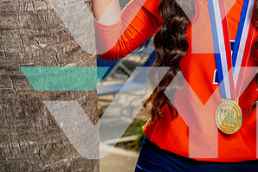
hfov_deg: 18.4
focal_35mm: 109
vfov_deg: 12.5
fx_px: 782
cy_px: 8
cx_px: 242
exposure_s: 1/640
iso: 100
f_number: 5.6
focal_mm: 56
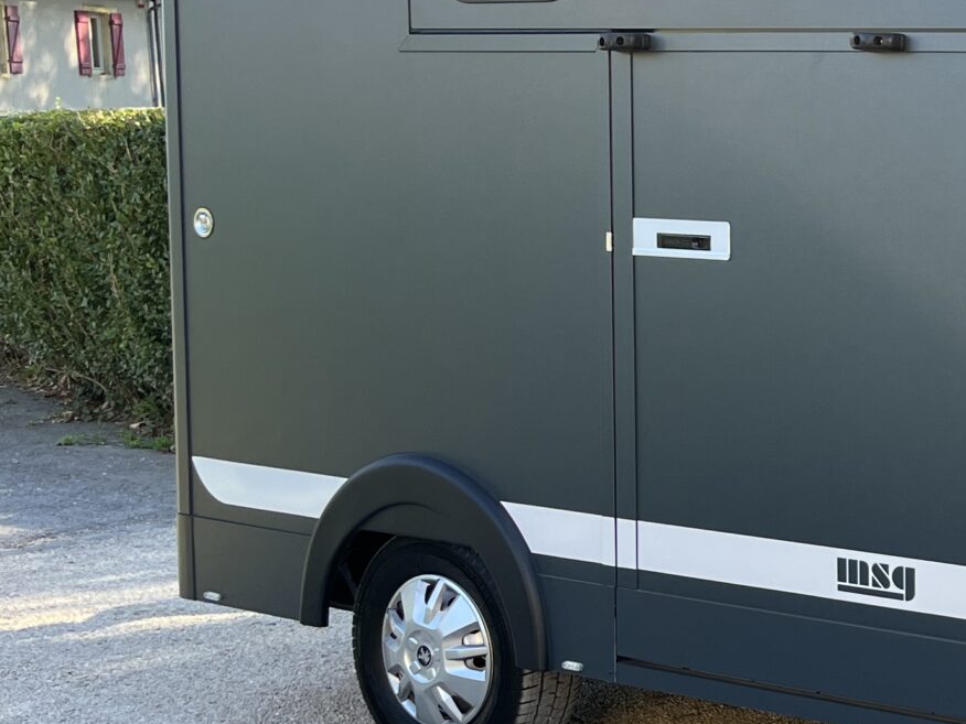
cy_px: 309
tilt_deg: -7.5
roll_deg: +0.7
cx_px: 1394
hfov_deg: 21.9
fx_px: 2121
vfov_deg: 19.4
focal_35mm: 76
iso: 40
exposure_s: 1/285
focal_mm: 5.1
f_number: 1.6
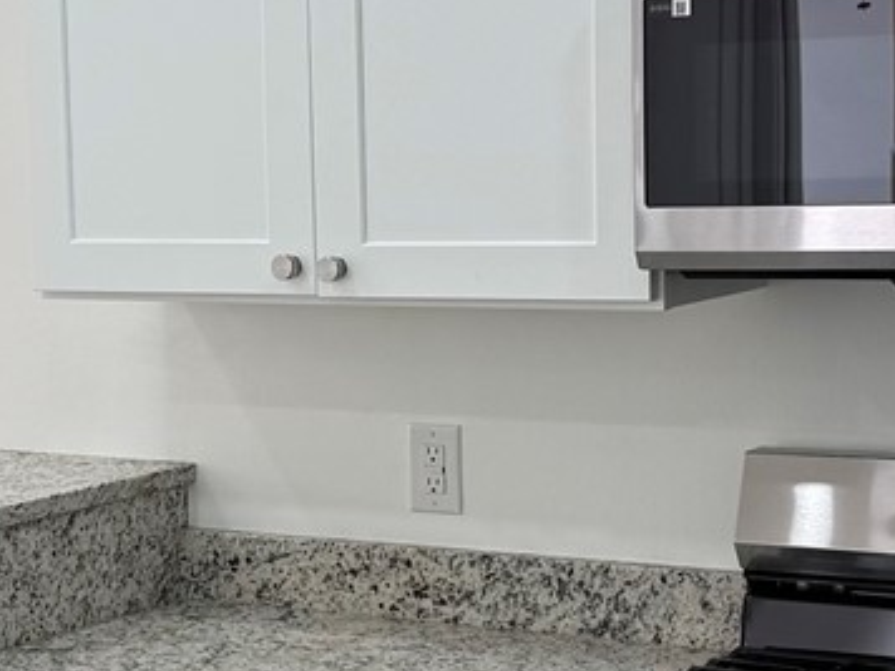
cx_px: 53
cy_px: 445
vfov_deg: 13.7
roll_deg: +2.3
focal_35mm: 108
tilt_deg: -7.8
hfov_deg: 17.9
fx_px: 2792
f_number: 1.78
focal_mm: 6.76
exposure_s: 1/121
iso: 50
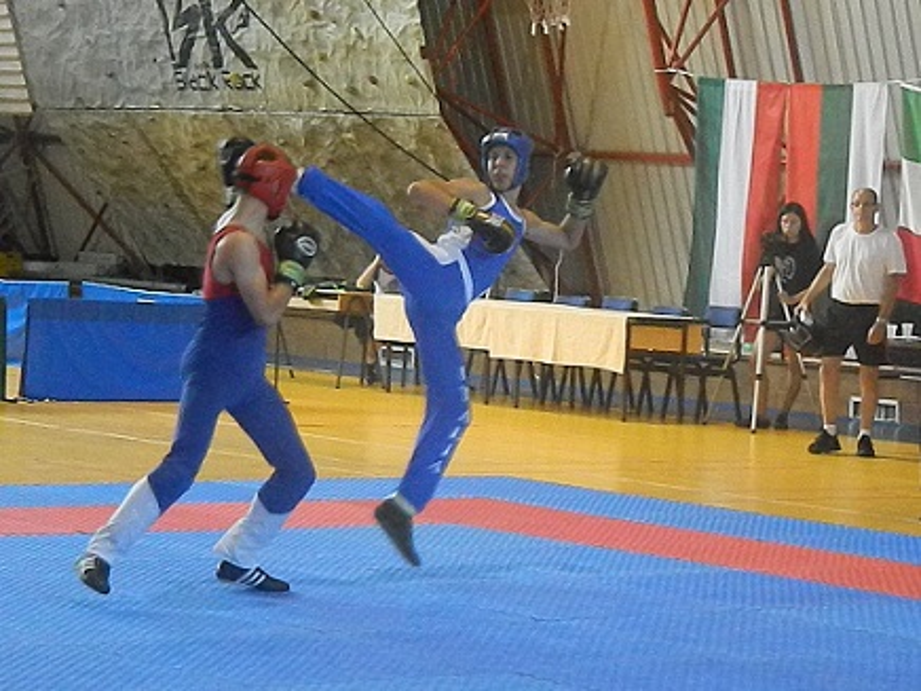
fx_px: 3432
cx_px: 460
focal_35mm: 129
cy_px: 346
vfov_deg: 11.5
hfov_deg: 15.3
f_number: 4.7
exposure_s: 1/100
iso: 1600
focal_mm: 23.2
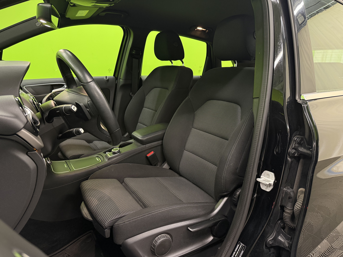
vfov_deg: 56.8
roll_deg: -2.9
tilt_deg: -13.1
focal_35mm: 24
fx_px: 238
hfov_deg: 71.6
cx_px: 172
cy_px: 128
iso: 400
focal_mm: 6.76
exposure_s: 1/50
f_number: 1.78
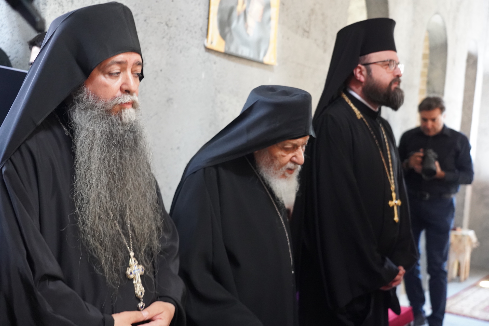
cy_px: 163
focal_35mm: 45
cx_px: 244
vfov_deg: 29.9
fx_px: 611
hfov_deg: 43.6
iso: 8000
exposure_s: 1/30
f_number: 4
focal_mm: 45
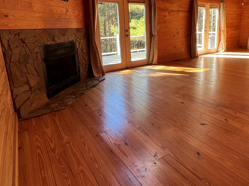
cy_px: 64
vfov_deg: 57.7
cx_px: 150
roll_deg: +1.7
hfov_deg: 73.1
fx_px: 165
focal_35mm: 23
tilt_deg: -12.4
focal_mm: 1.57
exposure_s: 1/99
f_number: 1.8
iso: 80
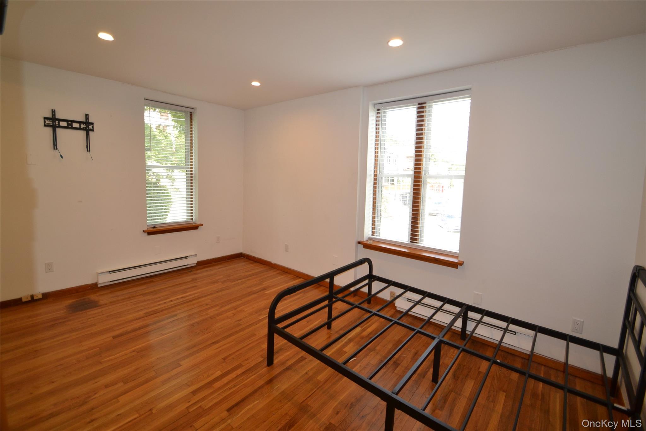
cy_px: 216
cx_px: 323
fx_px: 269
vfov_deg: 77.3
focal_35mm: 15
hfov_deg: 100.4
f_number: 4
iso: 400
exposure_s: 1/100
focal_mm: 10
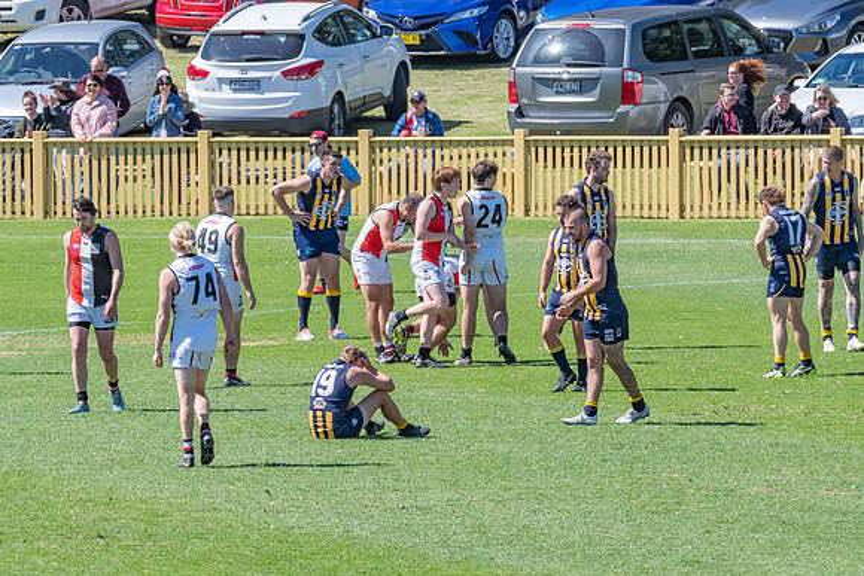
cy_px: 302
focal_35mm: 550
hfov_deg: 3.7
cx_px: 412
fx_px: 13199
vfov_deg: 2.5
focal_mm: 350
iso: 800
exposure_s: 1/1250
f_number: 11
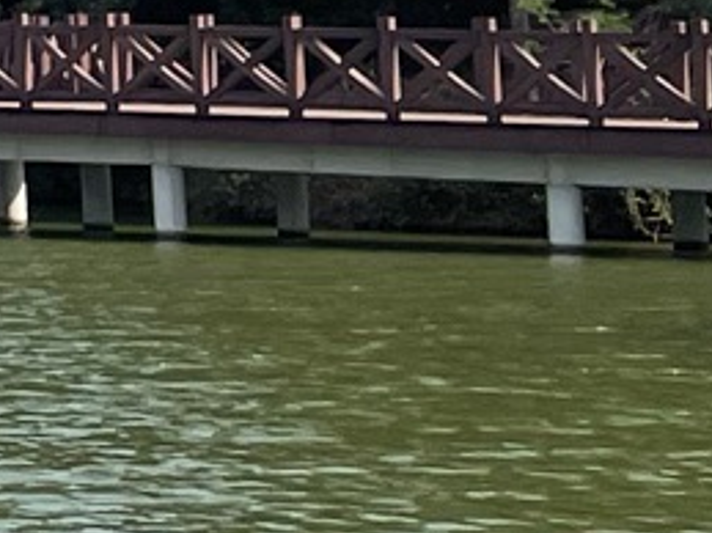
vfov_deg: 7.2
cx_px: -1933
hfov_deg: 7.6
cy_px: -376
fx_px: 4132
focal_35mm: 201
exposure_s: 1/2817
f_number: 1.6
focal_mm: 4.2
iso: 32
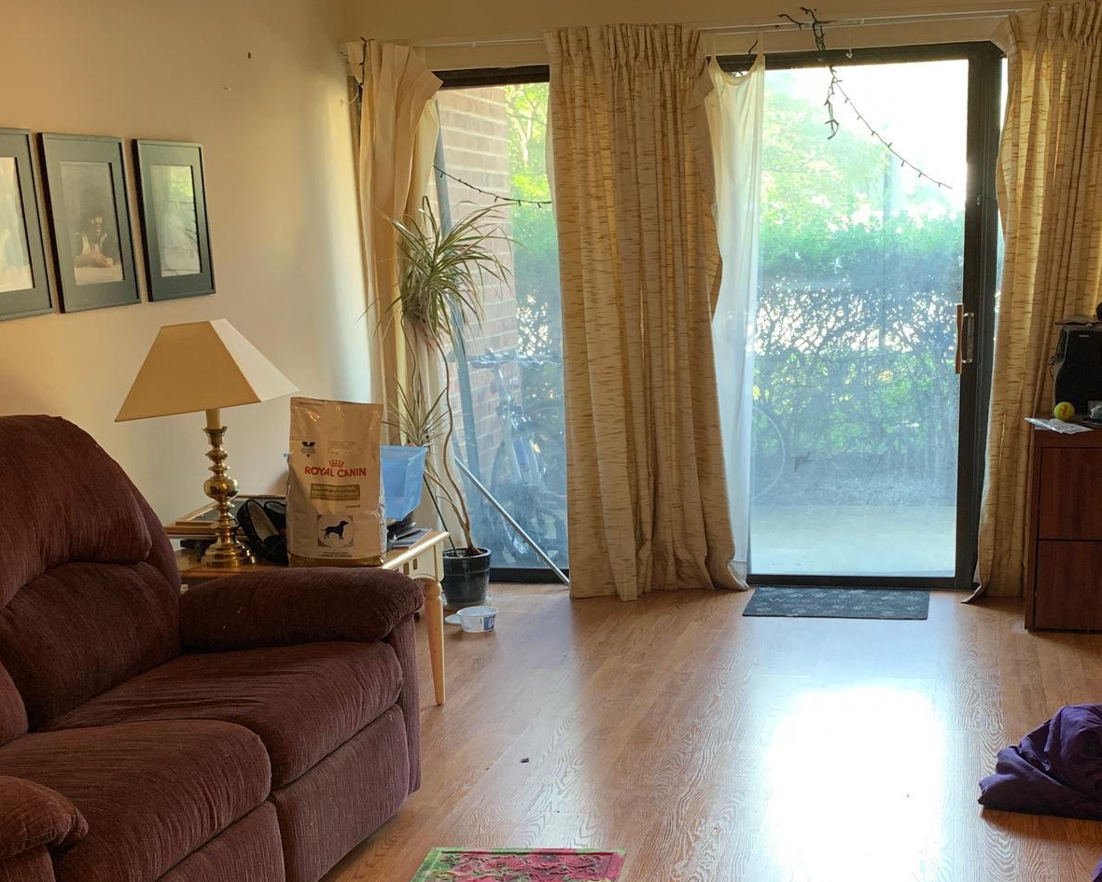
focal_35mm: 44
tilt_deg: -14.8
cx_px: 677
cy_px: 621
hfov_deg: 41.7
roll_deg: +1.6
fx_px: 1435
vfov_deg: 33.7
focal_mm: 4.25
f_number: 1.8
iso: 160
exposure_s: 1/60
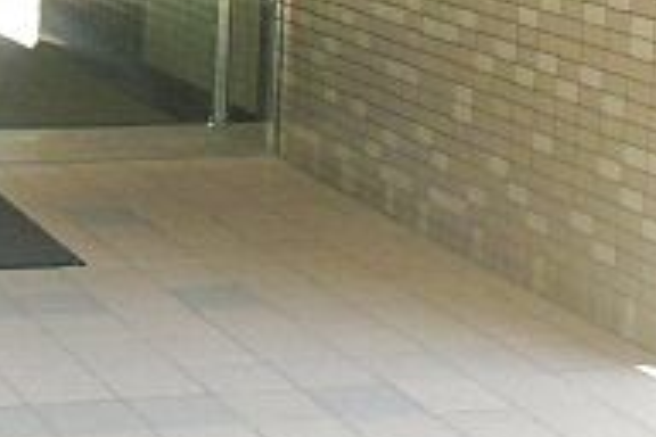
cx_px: -232
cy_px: -113
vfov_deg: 10.7
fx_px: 2278
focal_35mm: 125
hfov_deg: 15.5
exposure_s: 1/100
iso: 200
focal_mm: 6.3
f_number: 3.1
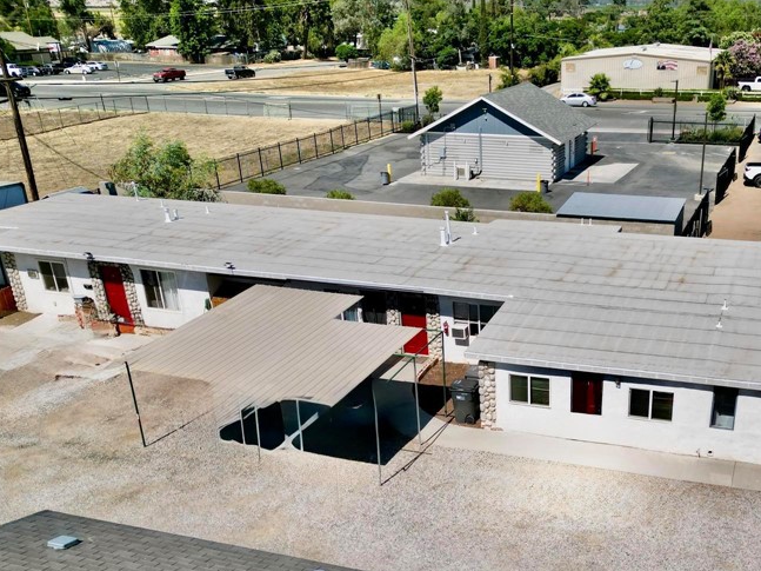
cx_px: 527
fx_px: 835
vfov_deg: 37.0
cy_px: 409
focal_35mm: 38
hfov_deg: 47.9
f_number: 1.7
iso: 130
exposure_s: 1/320
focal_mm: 6.72
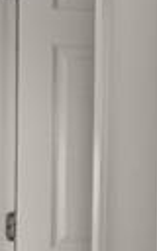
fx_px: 890
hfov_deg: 9.5
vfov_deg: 15.9
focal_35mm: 130
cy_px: 203
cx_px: 296
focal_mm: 16
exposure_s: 1/3
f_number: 22
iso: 500
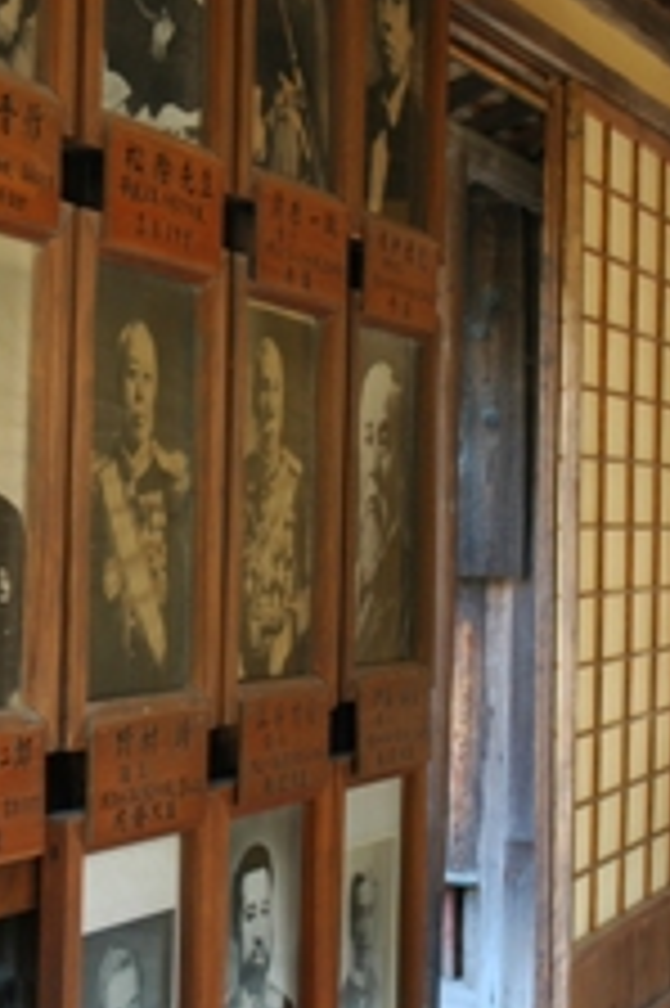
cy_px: 436
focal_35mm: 87
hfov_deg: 15.5
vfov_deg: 23.4
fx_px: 2432
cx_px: 72
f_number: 4
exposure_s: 1/15
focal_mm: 29
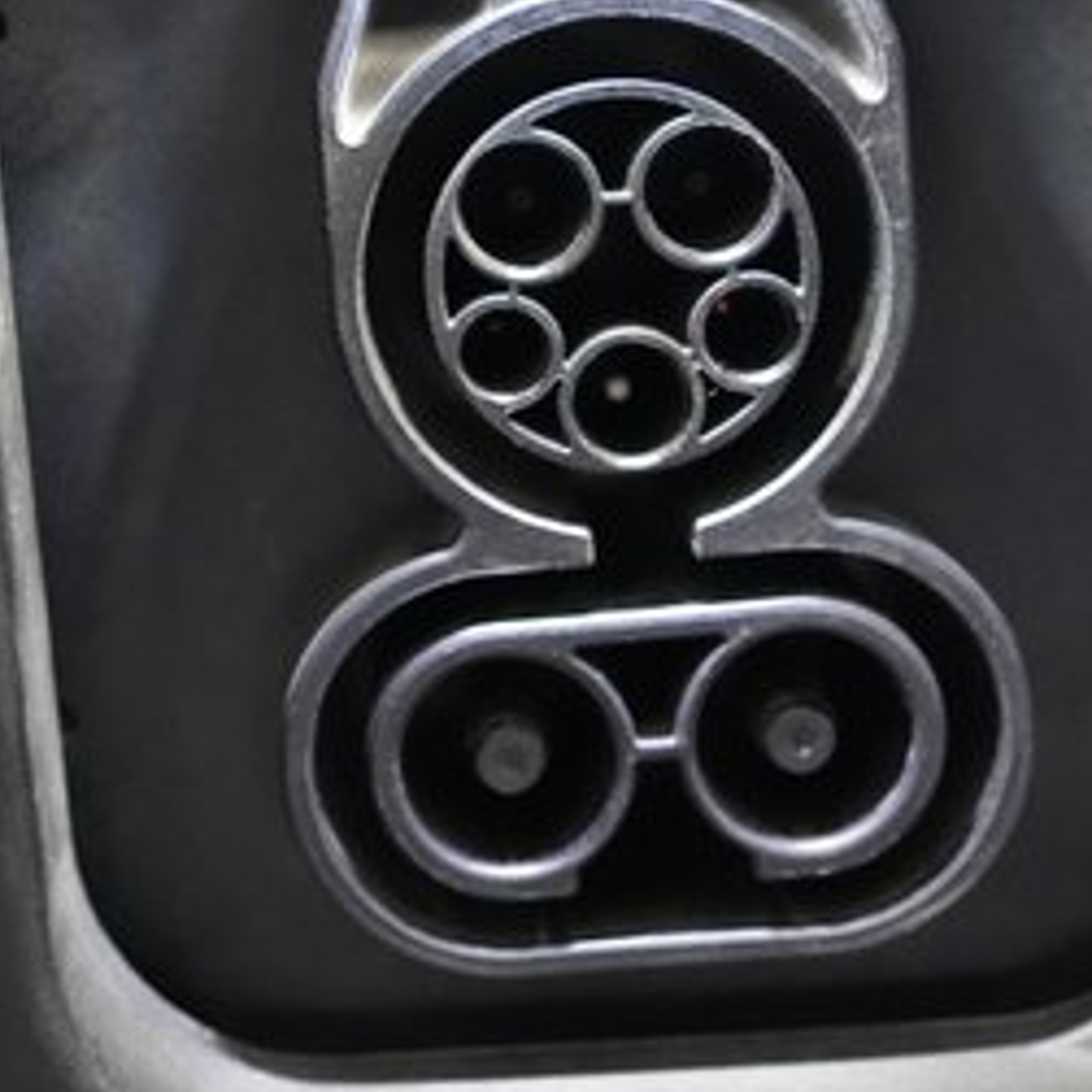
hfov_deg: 32.6
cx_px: 413
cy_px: 218
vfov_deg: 31.9
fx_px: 1856
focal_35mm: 52
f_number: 2.8
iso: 8000
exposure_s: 1/160
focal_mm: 24
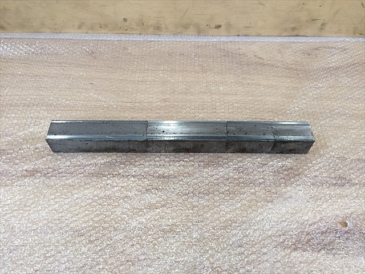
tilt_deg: -54.8
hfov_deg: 61.7
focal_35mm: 29
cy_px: 137
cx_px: 182
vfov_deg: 48.2
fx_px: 306
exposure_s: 1/30
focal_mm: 4.15
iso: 50
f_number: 2.2
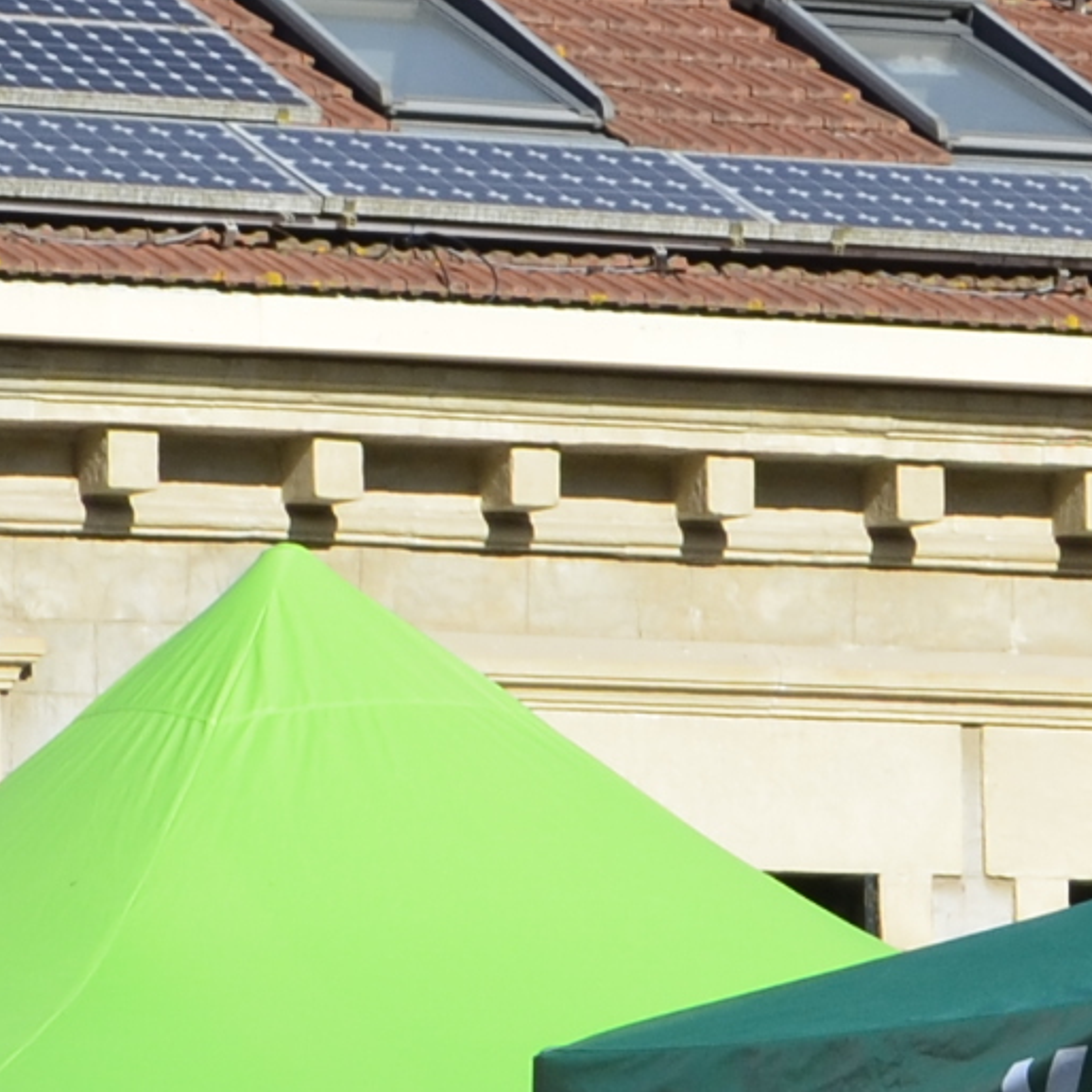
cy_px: 1179
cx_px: 922
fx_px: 11423
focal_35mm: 320
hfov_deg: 5.5
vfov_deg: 5.5
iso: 200
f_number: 10
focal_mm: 35
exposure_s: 1/250
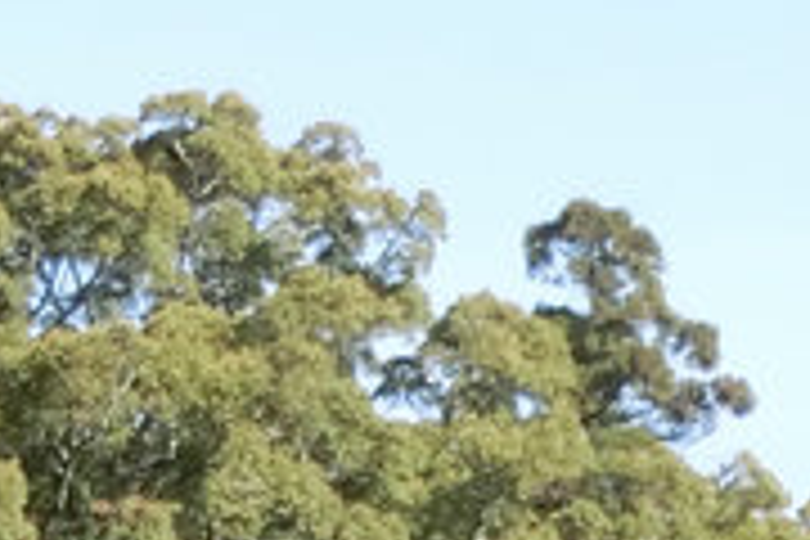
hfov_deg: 5.9
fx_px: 7807
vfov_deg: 3.9
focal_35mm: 347
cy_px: 1071
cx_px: 729
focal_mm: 10.7
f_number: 5
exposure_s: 1/1000
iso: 400
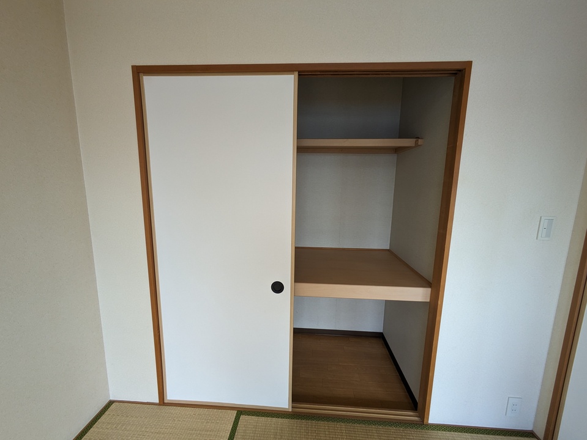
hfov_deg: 102.0
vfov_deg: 85.7
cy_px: 220
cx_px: 294
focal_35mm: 14
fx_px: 237
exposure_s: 1/120
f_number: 2.2
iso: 71
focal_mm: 1.83
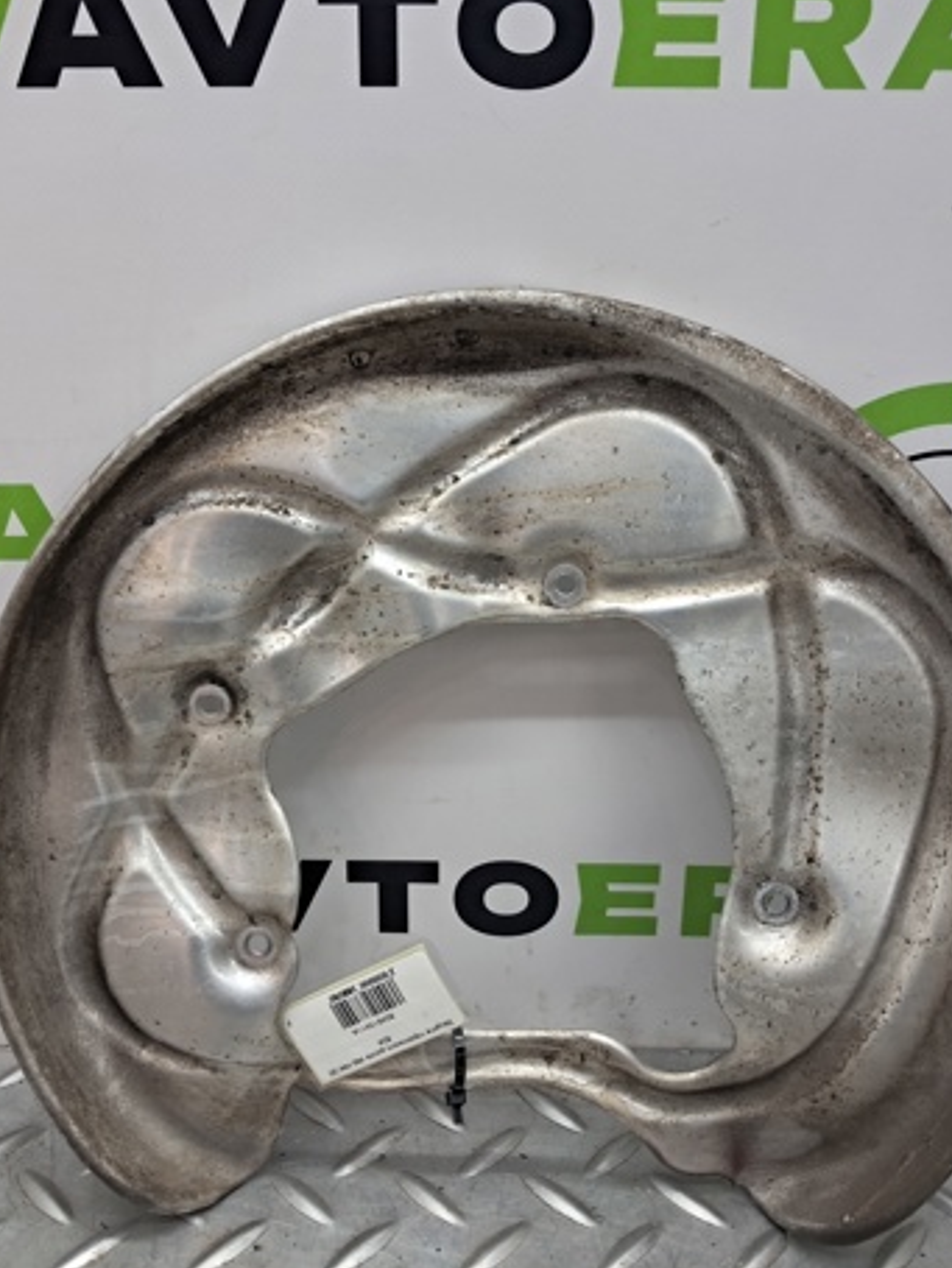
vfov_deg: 49.0
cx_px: 452
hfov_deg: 37.7
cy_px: 624
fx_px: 1392
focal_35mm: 38
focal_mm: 4
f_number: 1.8
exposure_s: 1/60
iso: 160
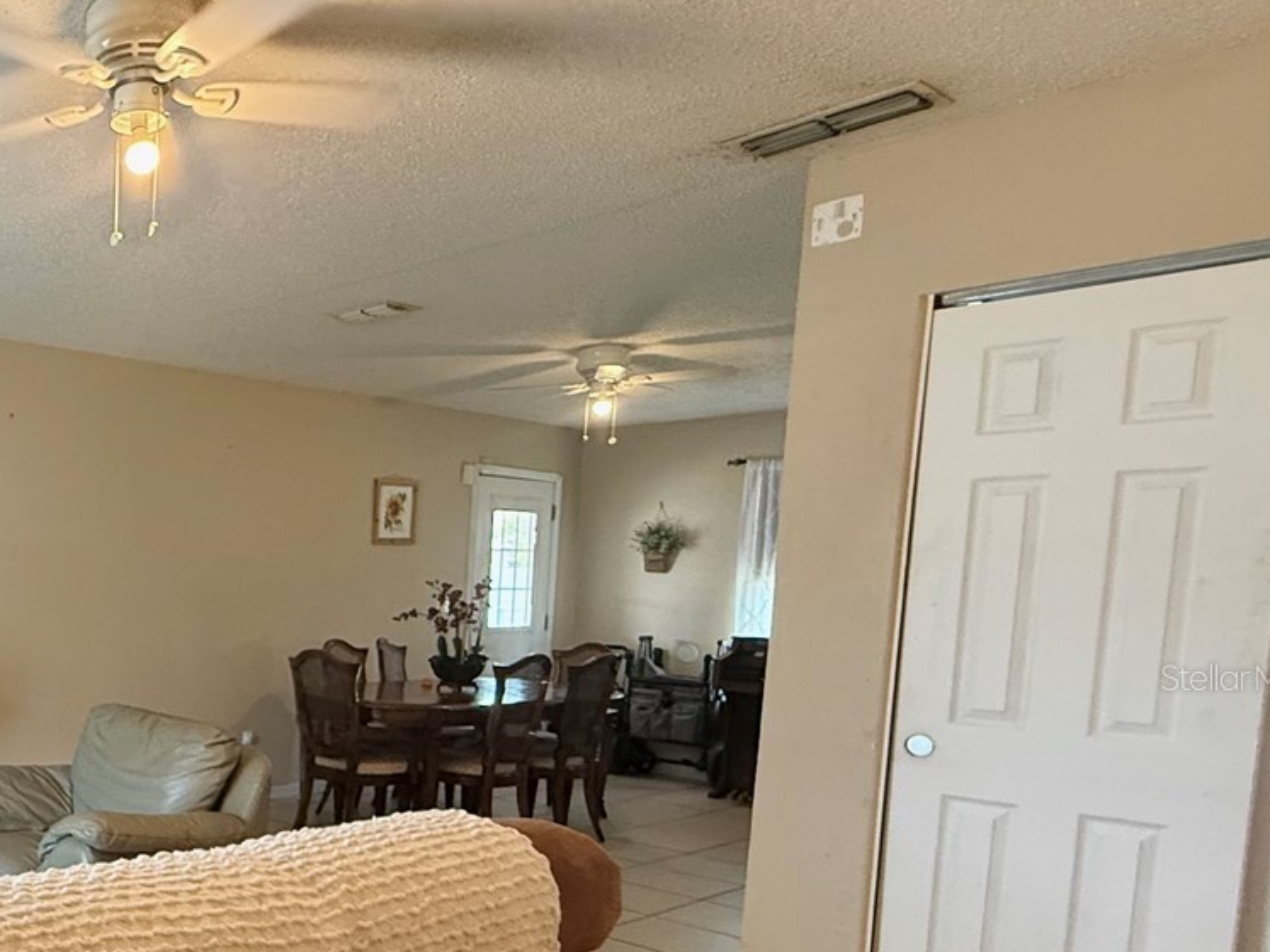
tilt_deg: -5.4
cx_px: -39
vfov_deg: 45.6
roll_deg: -2.1
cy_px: 677
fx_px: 1100
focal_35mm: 30
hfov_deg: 47.9
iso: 400
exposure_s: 1/60
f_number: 2.2
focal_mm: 2.22
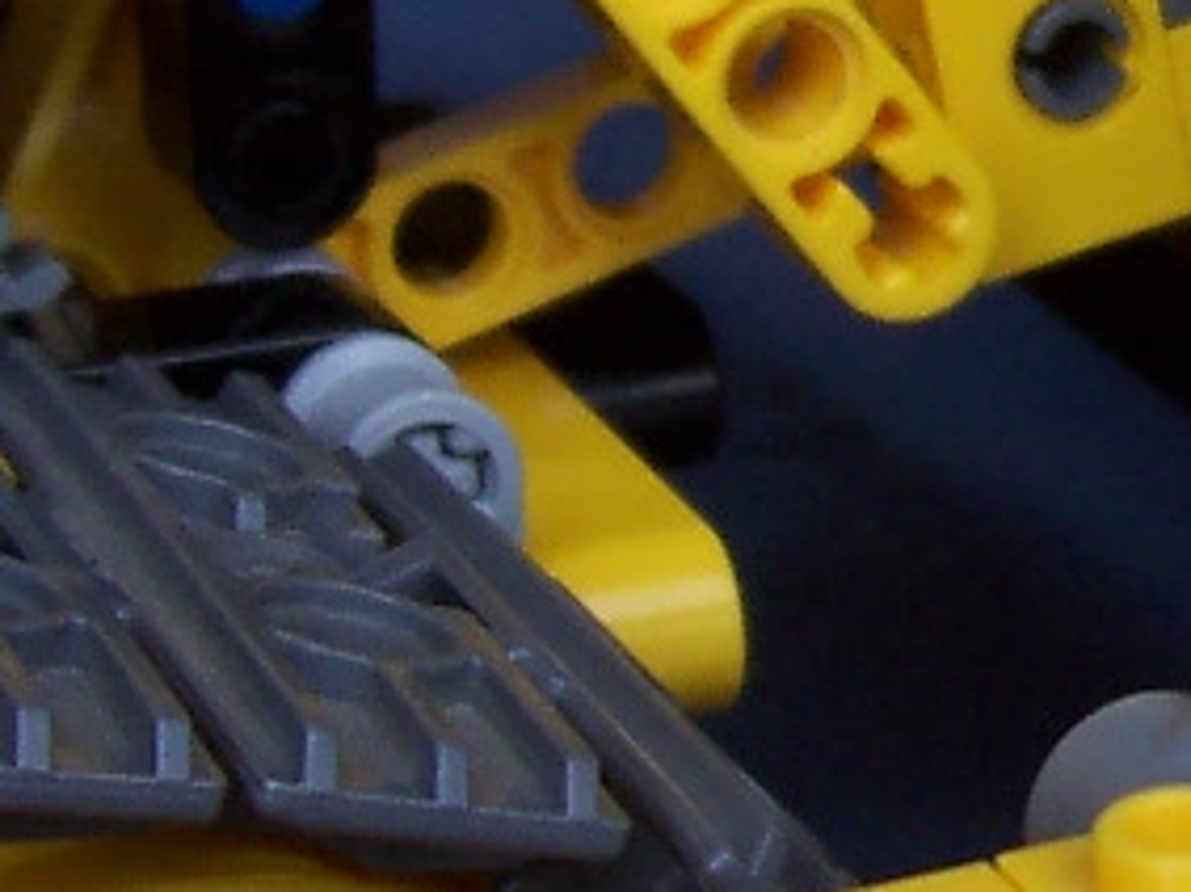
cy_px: 143
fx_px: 5399
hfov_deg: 12.2
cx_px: 1507
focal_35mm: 157
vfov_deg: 9.4
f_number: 2.8
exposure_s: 1/250
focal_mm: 5.6
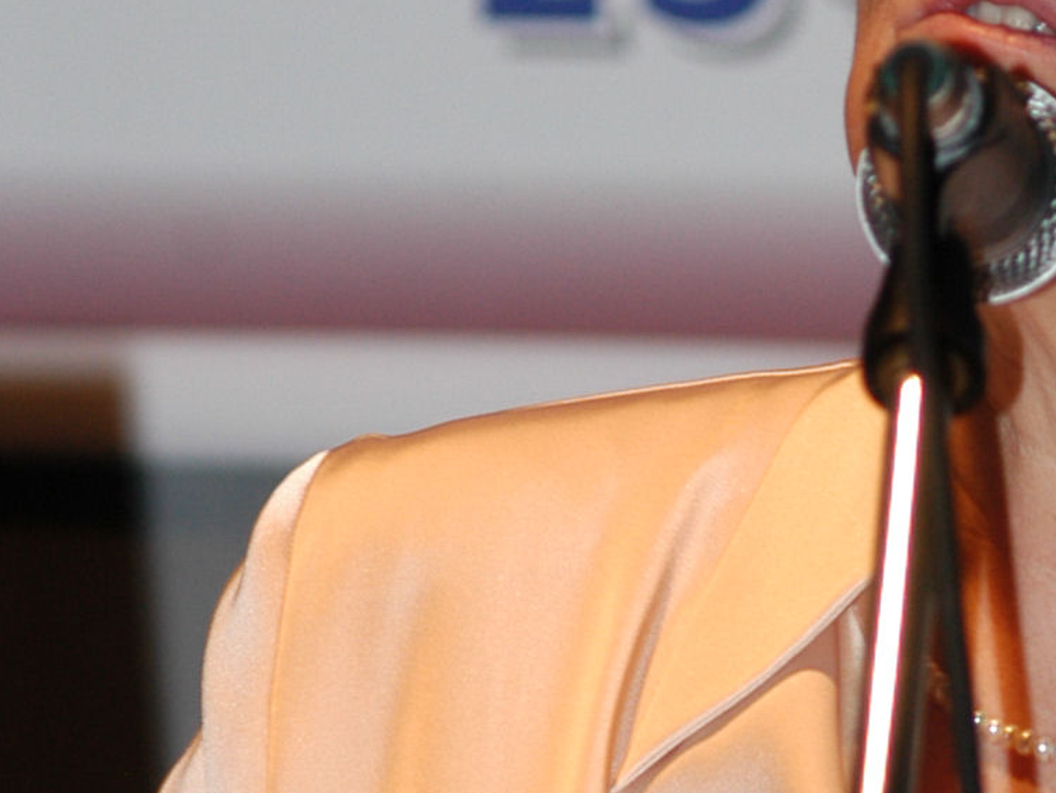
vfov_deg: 1.7
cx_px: 1099
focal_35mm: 891
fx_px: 27187
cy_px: 276
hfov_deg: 2.2
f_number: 4
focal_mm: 155
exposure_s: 1/60
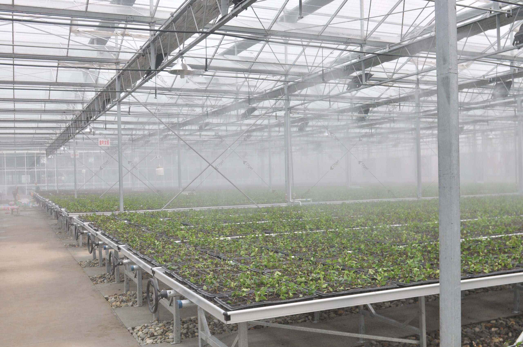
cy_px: 174
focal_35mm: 36
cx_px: 262
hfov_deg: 53.2
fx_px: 522
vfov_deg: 36.8
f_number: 6.3
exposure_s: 1/160
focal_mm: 24
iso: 200
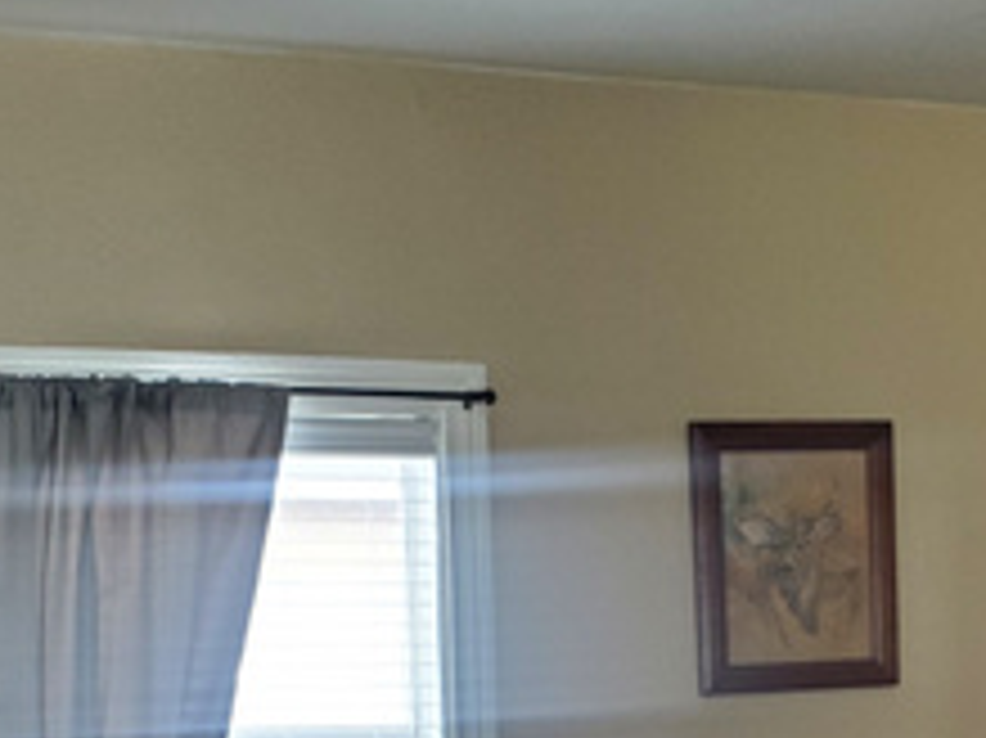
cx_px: 770
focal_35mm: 76
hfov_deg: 25.3
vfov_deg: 18.2
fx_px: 2164
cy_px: 932
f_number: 2.4
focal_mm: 4.3
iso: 200
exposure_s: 1/40
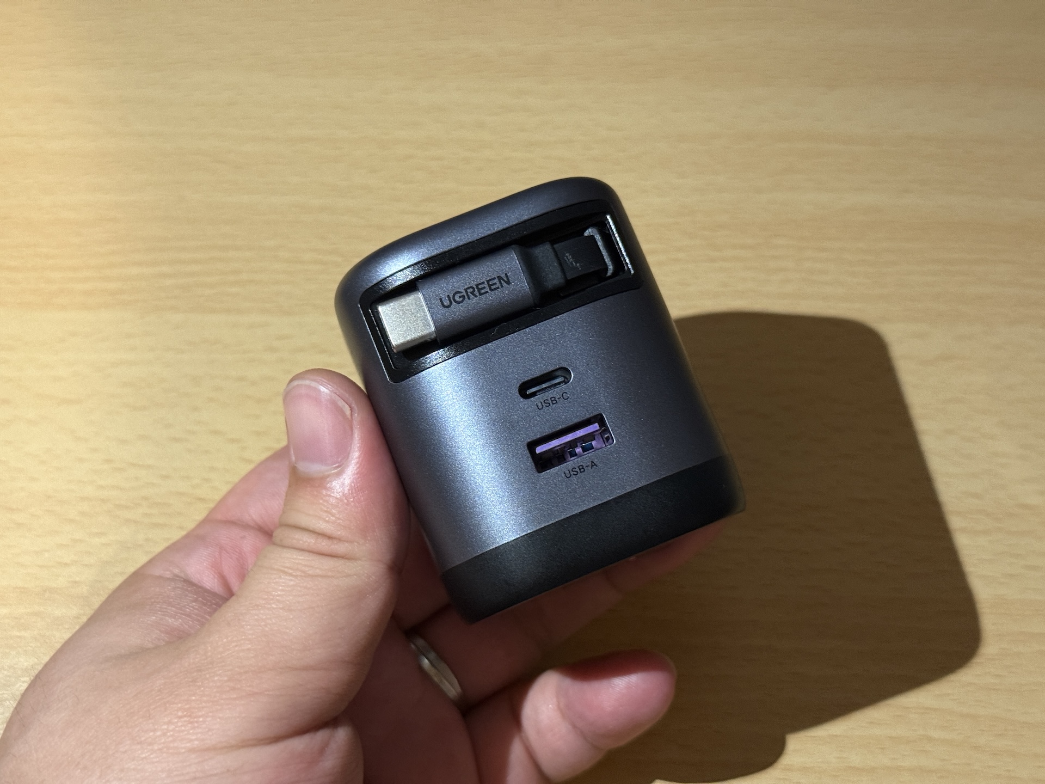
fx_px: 1449
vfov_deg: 30.3
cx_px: 522
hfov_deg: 39.7
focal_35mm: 48
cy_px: 392
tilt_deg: -64.2
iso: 320
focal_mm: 6.76
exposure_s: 1/40
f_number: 1.78
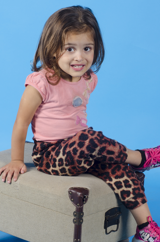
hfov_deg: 18.1
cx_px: 80
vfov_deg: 27.0
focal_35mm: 75
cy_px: 121
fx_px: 502
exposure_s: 1/125
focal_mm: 50
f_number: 6.3
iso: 100
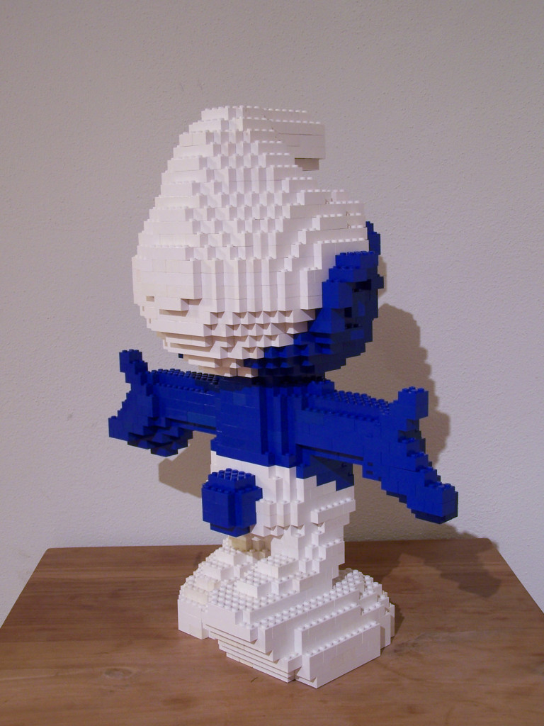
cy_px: 363
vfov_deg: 39.7
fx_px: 1006
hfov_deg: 30.3
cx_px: 272
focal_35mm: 48
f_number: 3
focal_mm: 8
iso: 80
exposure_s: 1/2
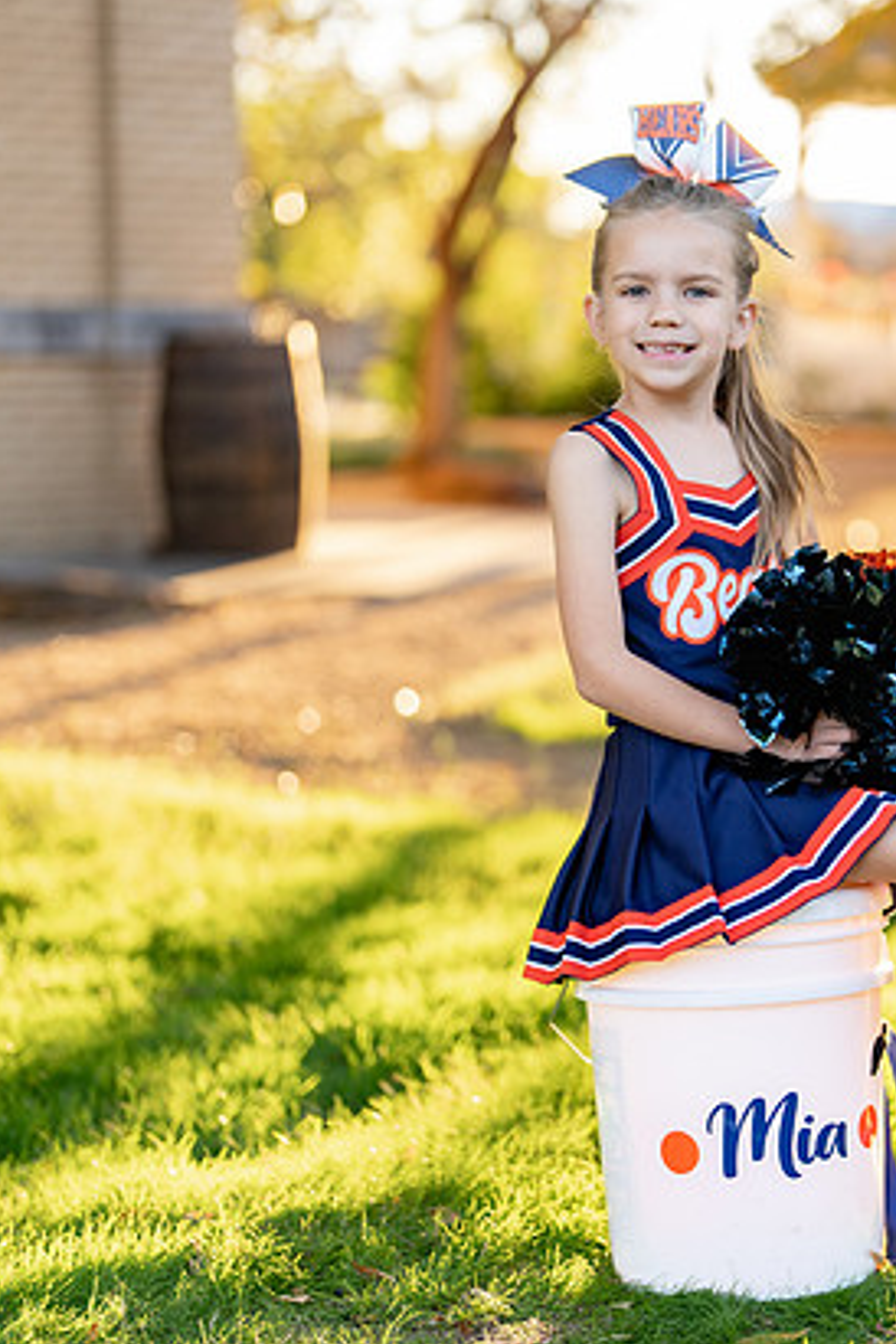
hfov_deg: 16.5
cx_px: 700
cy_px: 682
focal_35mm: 82
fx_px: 3061
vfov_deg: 24.8
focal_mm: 50
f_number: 1.2
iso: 100
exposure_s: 1/500
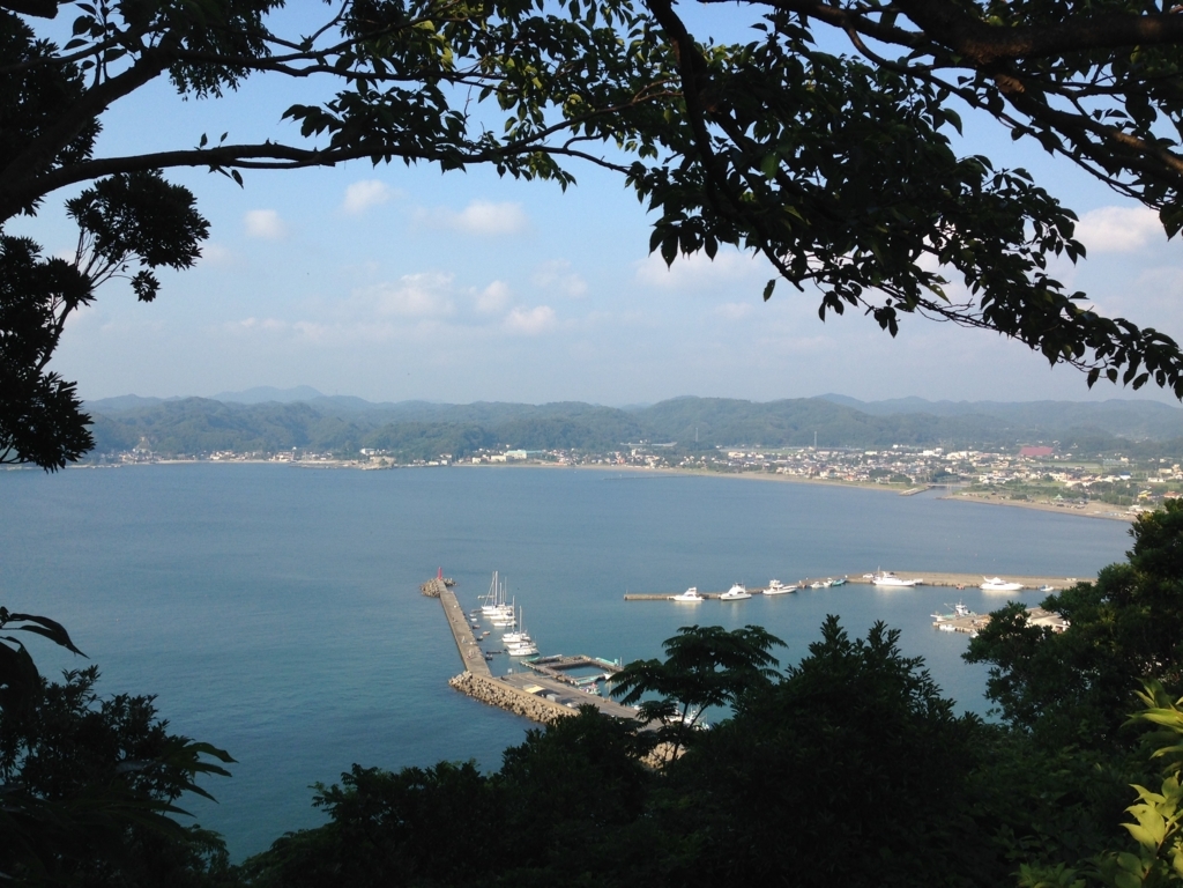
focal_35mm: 33
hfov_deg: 55.4
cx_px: 592
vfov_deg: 42.9
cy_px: 444
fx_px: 1128
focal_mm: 4.12
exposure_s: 1/1153
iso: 50
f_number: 2.4
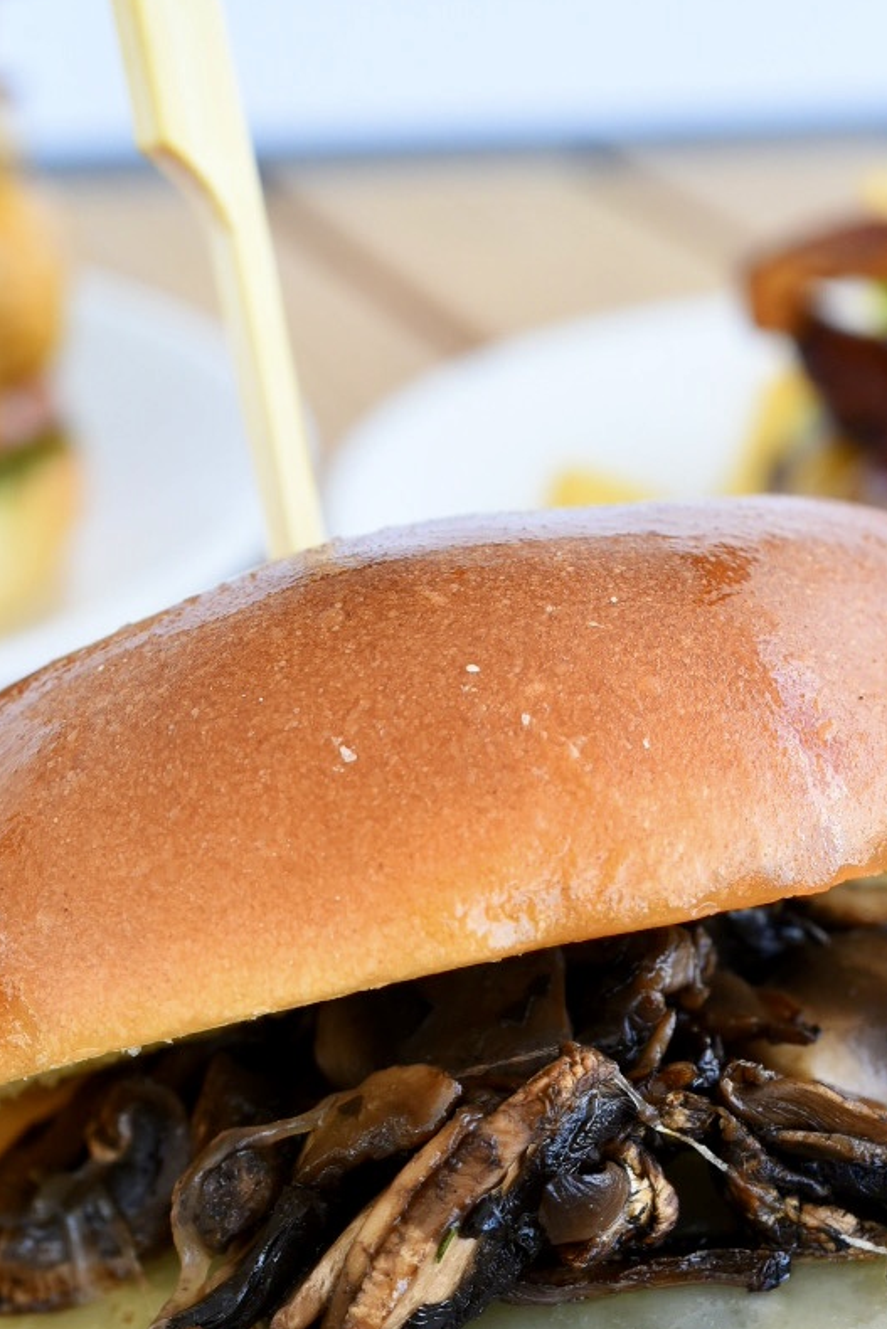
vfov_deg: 24.0
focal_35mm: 82
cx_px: 475
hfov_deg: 16.7
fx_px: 3029
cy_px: 1233
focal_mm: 40
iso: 640
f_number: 10
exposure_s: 1/160
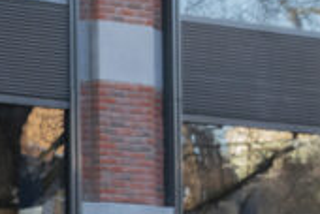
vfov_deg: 5.3
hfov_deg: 7.7
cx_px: -322
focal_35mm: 257
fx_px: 2288
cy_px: 304
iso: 1600
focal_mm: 38
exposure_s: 1/60
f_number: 8
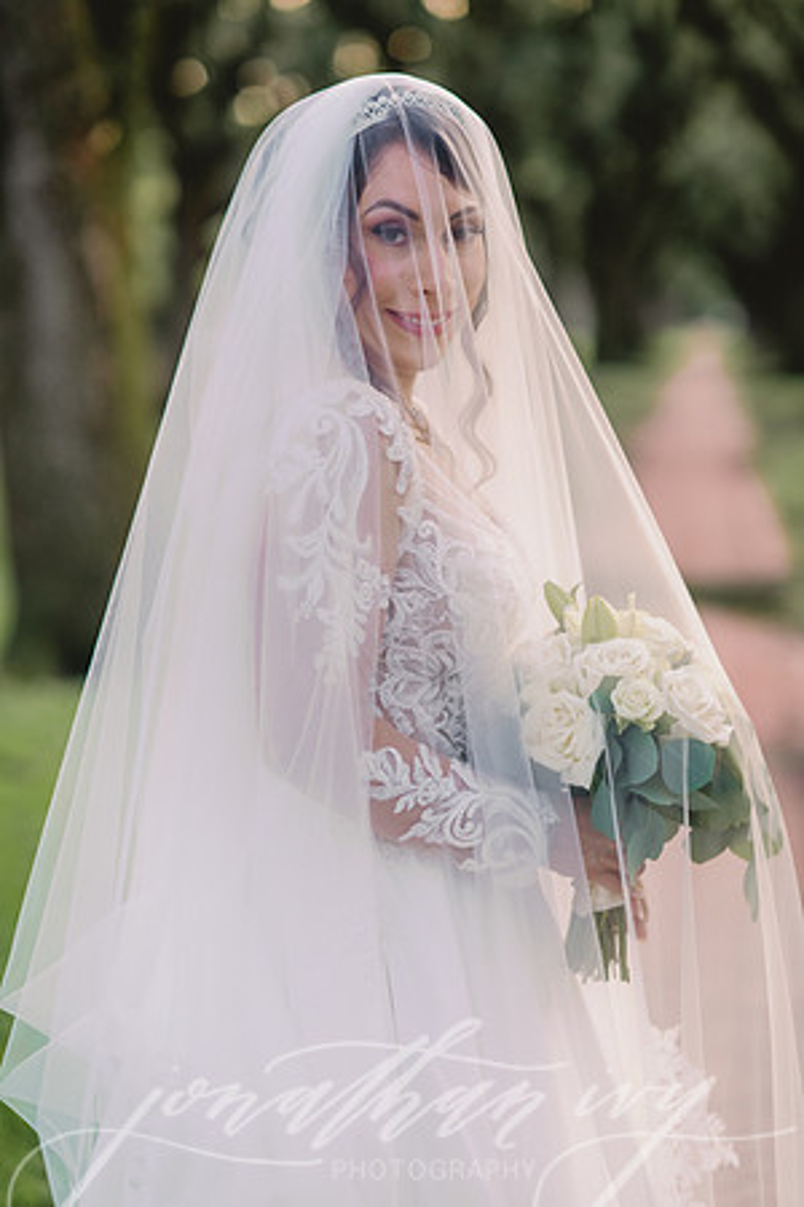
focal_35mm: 85
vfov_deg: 23.9
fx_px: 2847
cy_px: 604
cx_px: 402
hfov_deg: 16.1
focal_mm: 85
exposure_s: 1/320
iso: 1250
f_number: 2
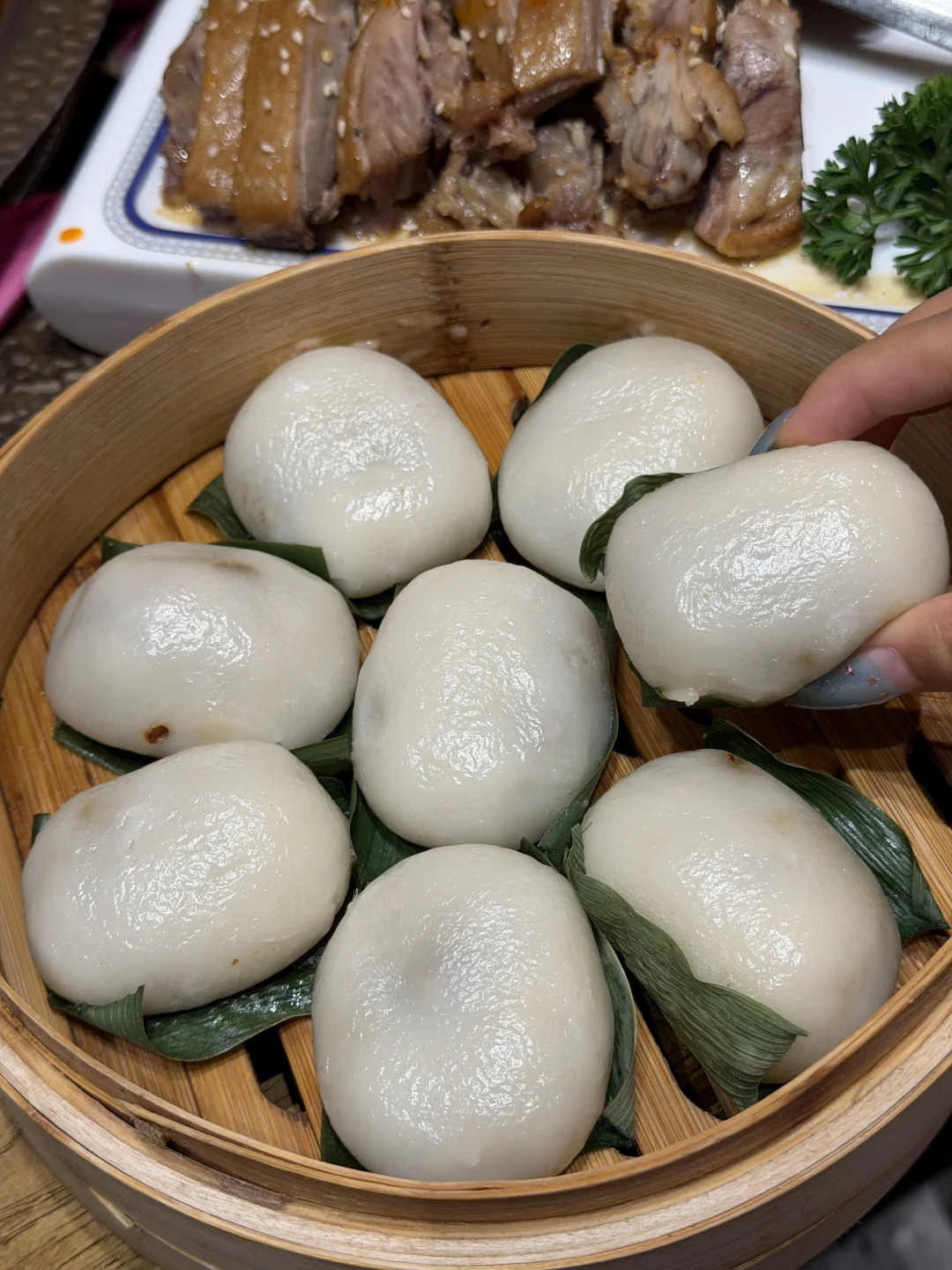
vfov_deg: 39.7
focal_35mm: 48
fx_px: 1760
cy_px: 635
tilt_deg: -55.2
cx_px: 476
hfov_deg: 30.3
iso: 50
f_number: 1.78
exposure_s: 1/121
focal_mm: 6.76
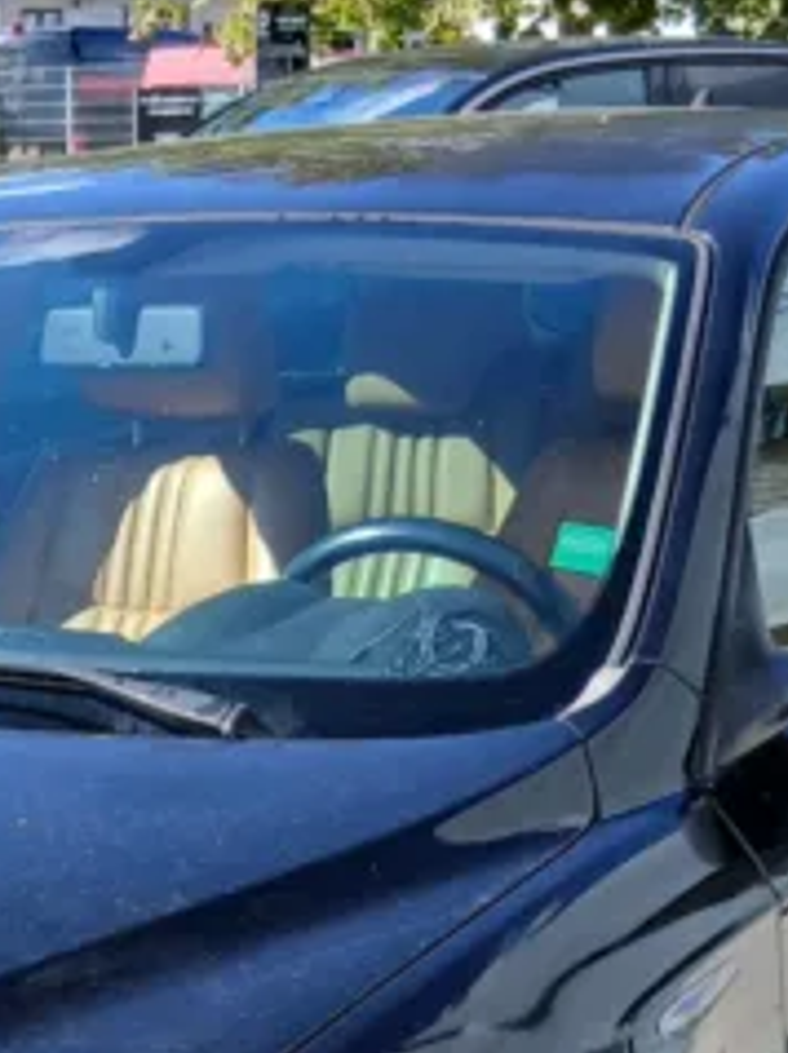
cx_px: -133
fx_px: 3406
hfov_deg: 12.9
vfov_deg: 16.8
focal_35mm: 112
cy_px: 1270
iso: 20
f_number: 1.8
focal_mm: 3.98
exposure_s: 1/212
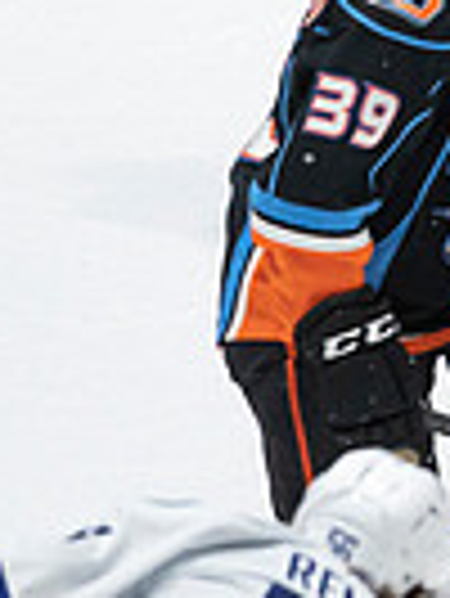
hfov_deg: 1.5
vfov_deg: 2.0
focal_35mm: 1001
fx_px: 17323
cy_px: -221
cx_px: 1342
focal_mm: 200
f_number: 4
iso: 1600
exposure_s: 1/640
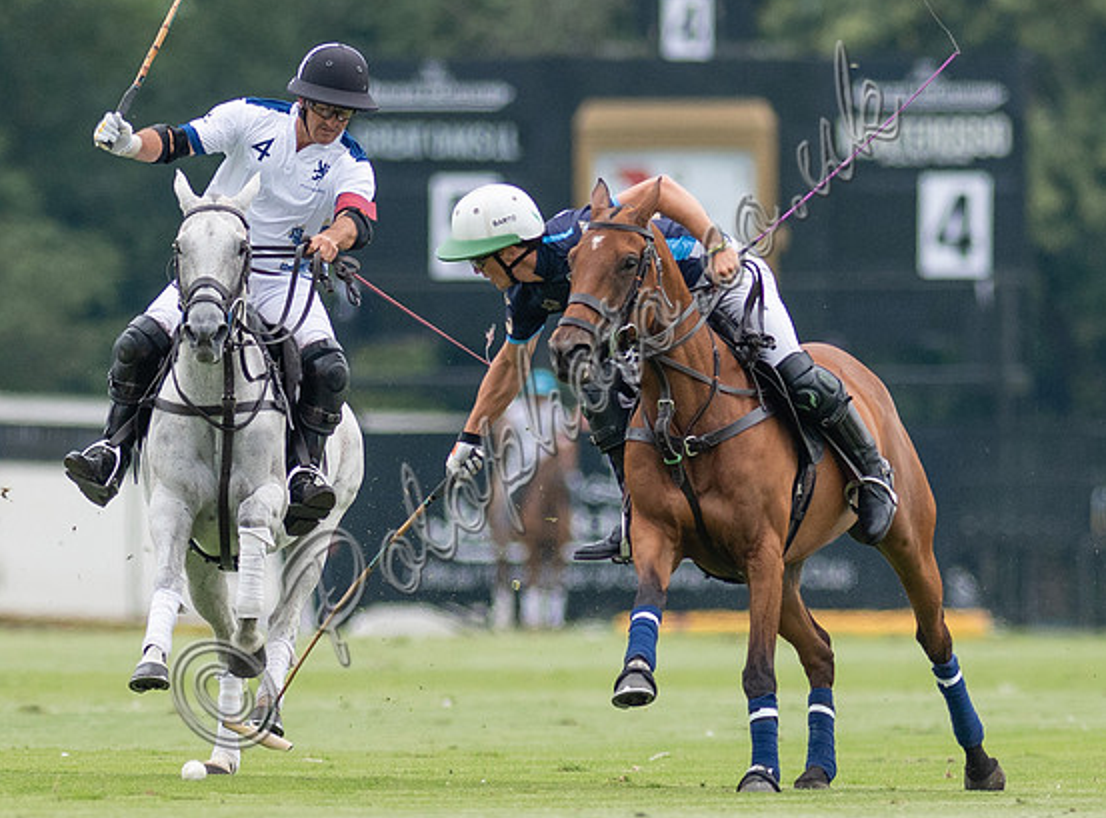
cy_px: 549
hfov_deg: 1.9
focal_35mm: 1046
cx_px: 673
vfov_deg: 1.4
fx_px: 33254
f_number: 2.8
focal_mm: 300
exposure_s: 1/3200
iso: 400
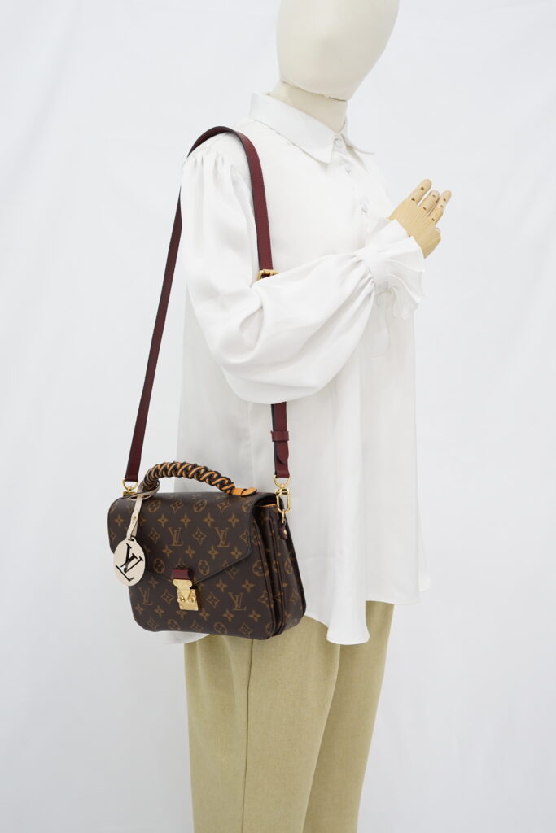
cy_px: 416
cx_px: 278
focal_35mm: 50
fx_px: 1158
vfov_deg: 39.6
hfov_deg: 27.0
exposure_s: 1/8
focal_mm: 50
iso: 640
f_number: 6.3
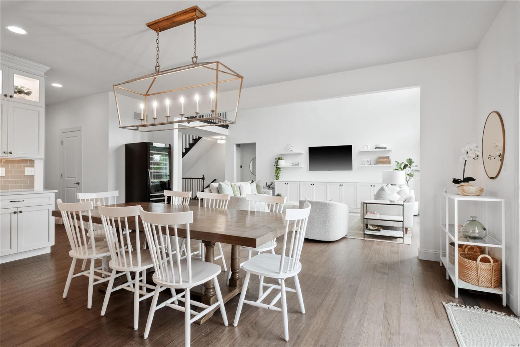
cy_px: 174
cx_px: 260
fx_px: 260
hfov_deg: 90.0
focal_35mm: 18
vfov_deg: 67.4
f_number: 8
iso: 400
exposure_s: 1/25
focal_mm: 9
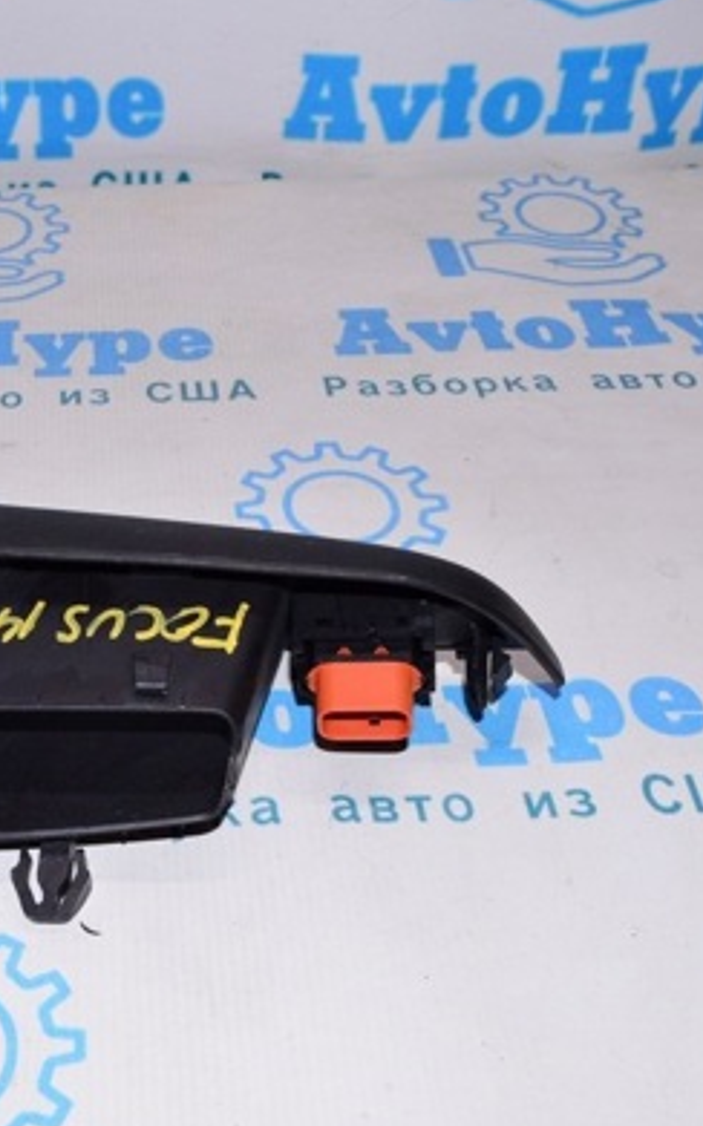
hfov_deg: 27.5
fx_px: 1381
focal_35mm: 45
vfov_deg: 44.4
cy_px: 566
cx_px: 66
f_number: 8
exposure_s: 1/200
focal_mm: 18
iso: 1600
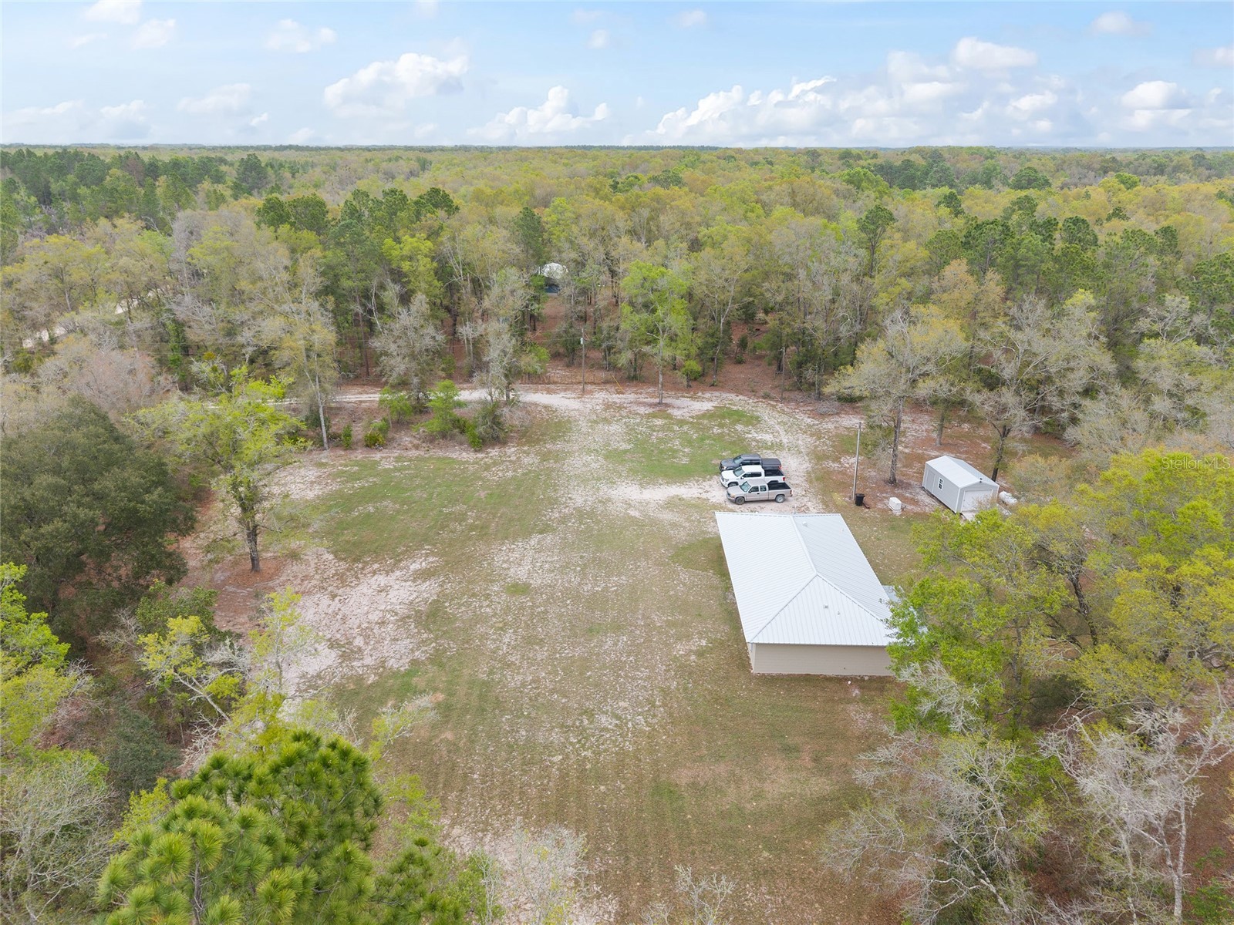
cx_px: 617
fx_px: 856
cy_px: 462
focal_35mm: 24
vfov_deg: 56.8
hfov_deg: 71.6
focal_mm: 8.67
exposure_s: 1/500
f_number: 1.8
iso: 170
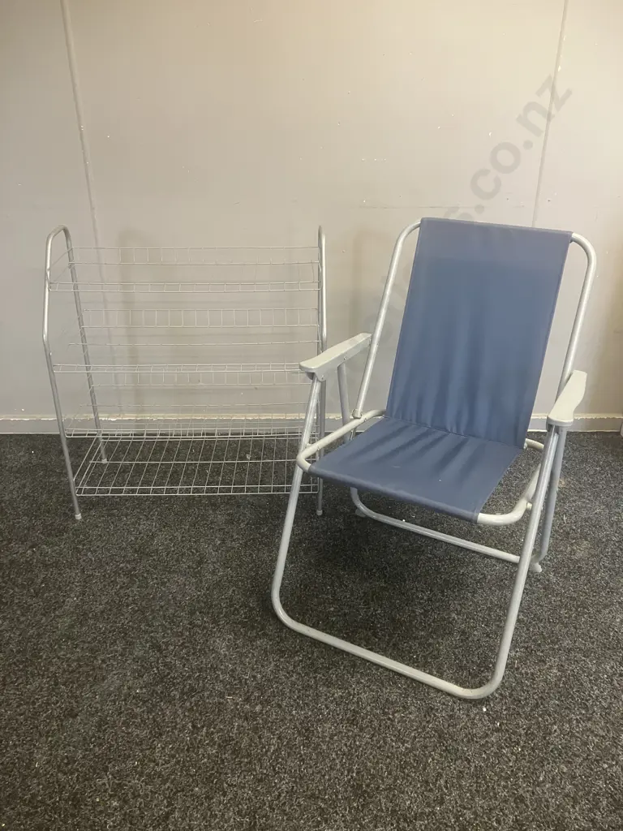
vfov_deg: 63.4
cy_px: 416
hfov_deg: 49.7
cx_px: 312
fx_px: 672
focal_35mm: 28
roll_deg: -0.9
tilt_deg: -25.3
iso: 200
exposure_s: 1/50
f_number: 1.8
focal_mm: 3.99
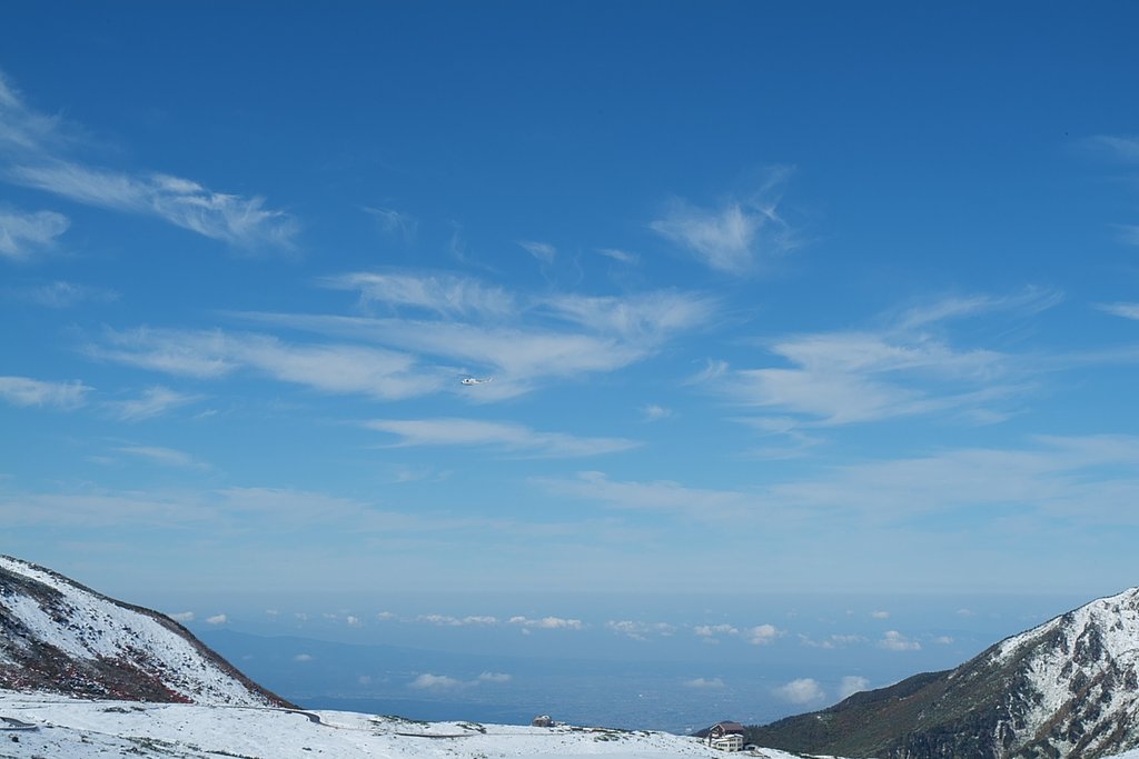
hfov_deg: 37.5
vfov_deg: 25.5
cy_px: 380
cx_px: 570
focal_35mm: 53
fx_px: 1677
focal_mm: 35
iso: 100
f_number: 13
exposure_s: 1/125
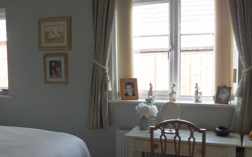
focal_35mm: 48
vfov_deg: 26.8
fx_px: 330
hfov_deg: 39.4
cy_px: 85
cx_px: 34
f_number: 3.3
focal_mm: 4.2
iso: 100
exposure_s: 1/30
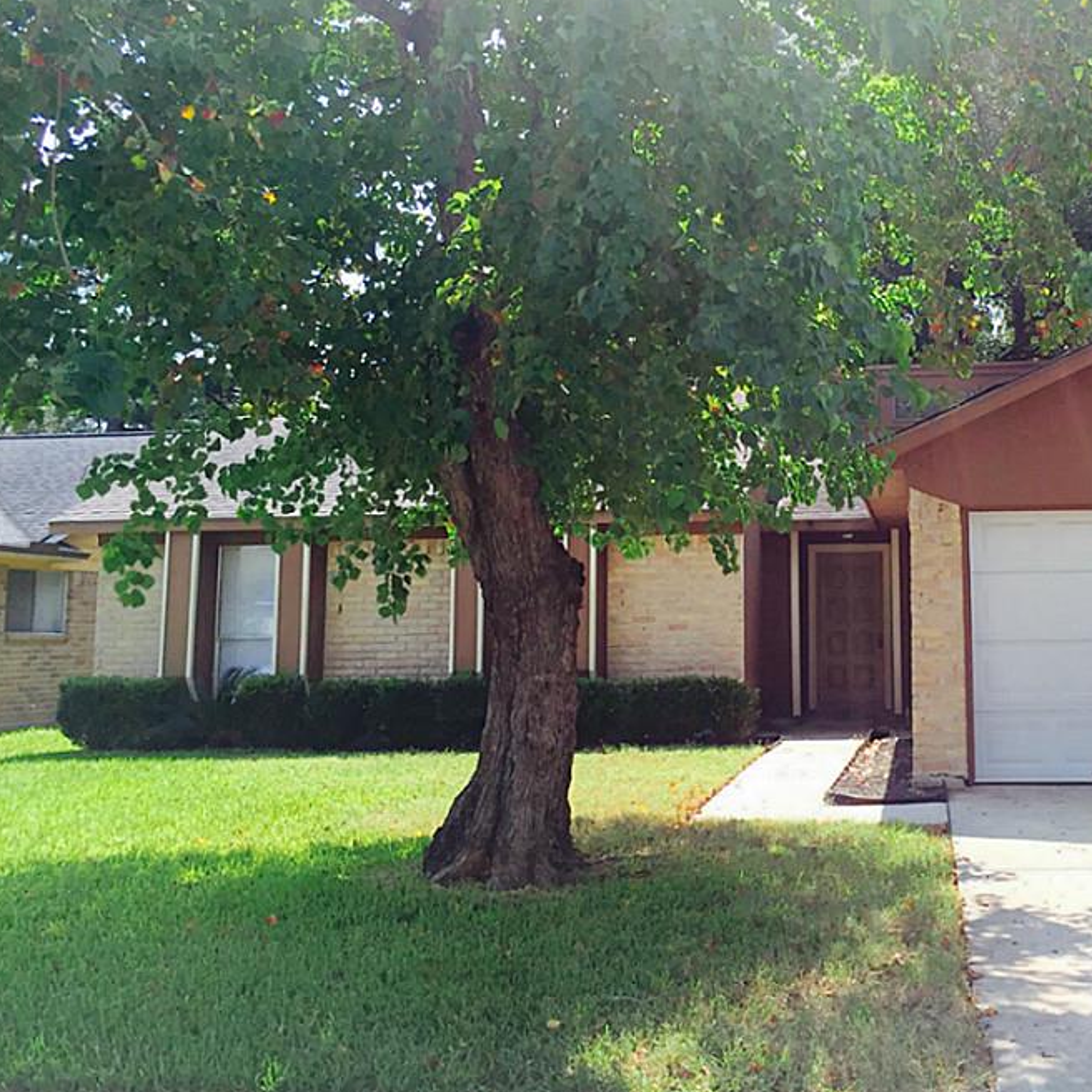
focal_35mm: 40
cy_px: 464
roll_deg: -1.0
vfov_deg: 41.8
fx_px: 1428
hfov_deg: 40.5
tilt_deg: +7.8
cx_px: 842
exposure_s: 1/1014
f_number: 2.2
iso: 32
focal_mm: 4.15
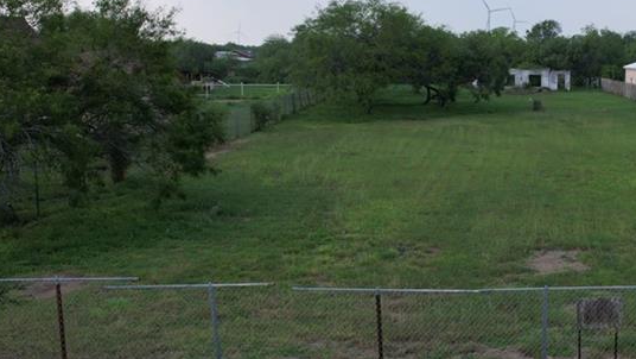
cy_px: 158
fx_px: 742
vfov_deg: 27.1
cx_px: 450
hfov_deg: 45.3
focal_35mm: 44
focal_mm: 8.38
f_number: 2.8
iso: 110
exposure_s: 1/640
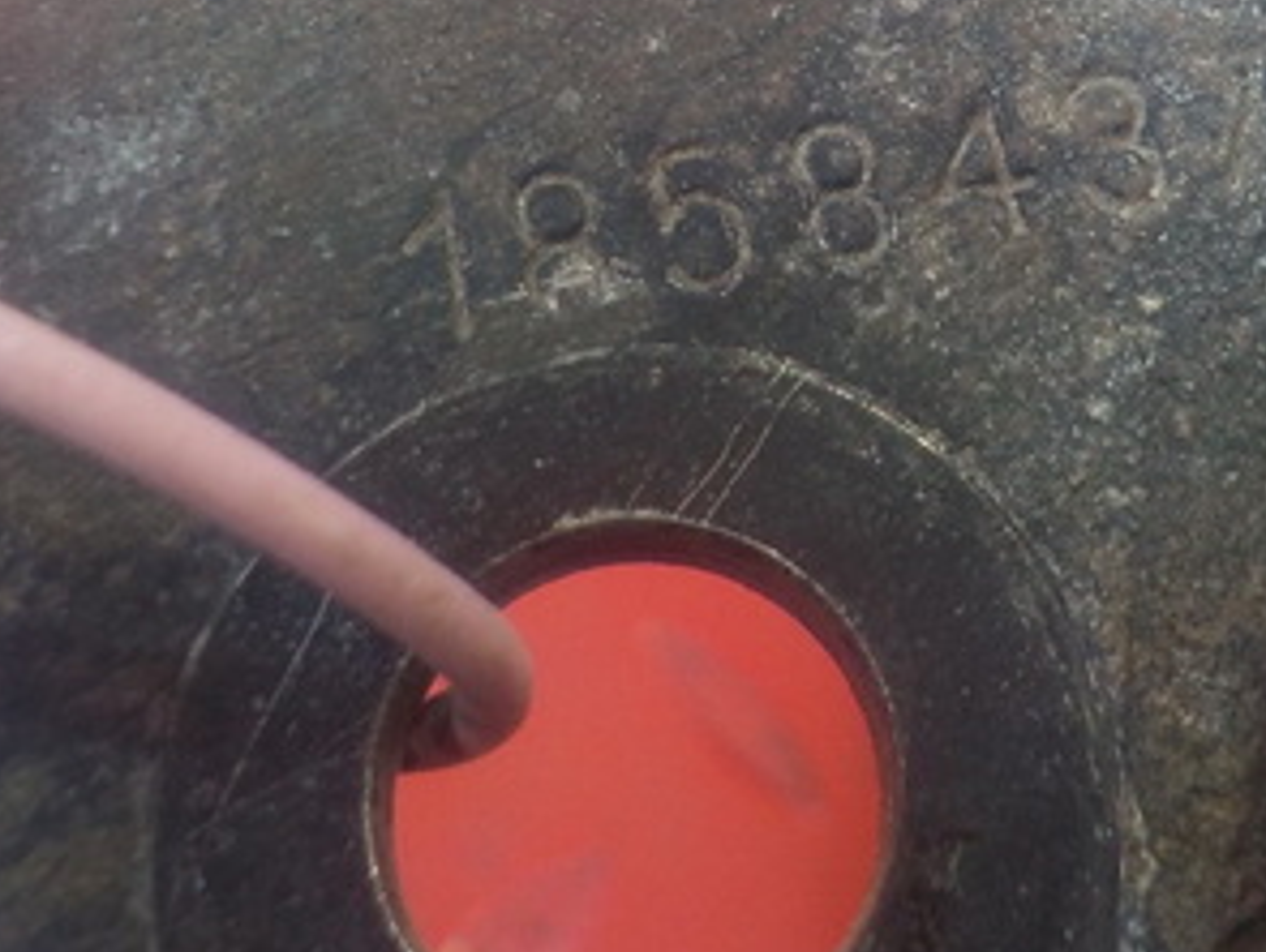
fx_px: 2380
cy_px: 0
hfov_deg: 29.6
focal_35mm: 65
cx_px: 824
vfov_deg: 21.8
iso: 180
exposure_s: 1/30
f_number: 3.3
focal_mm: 4.1
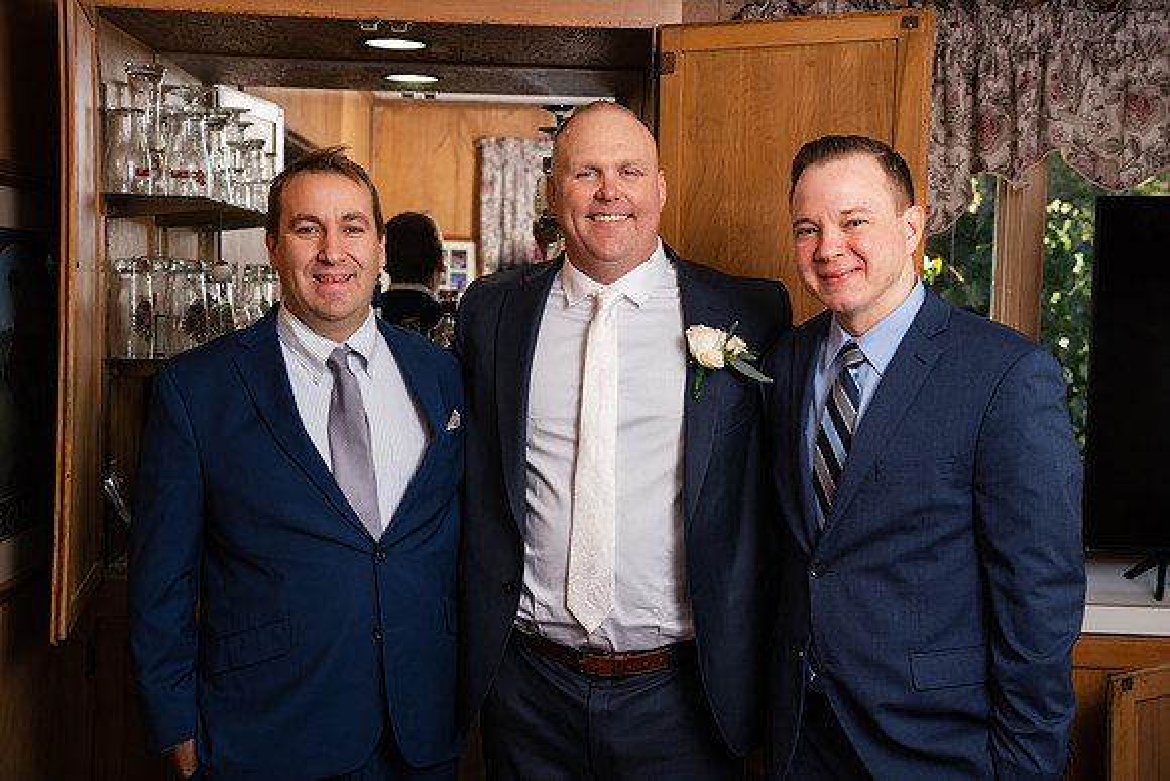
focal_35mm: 50
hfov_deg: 39.6
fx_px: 1625
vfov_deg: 27.0
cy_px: 390
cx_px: 585
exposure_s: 1/200
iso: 250
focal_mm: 50
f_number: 4
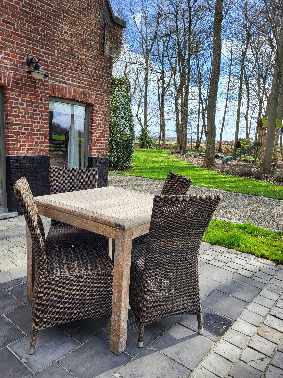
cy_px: 189
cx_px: 142
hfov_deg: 53.1
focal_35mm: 26
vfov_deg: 67.3
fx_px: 283
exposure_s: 1/1000
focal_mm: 5.4
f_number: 1.8
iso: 40
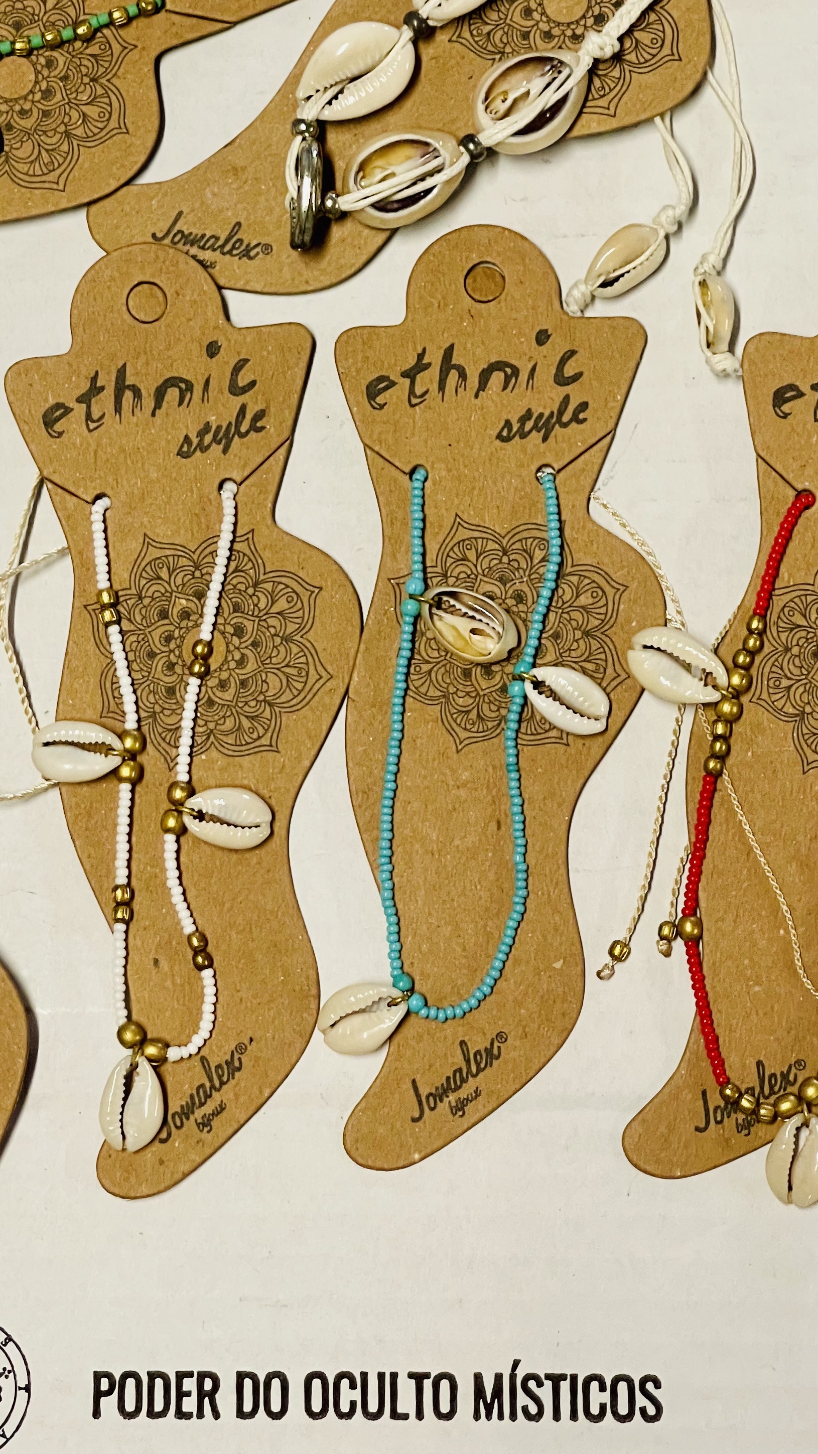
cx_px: 292
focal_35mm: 97
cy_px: 457
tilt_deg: -81.8
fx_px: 3741
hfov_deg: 12.5
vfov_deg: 21.9
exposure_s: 1/50
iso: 200
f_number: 2.2
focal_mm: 7.5
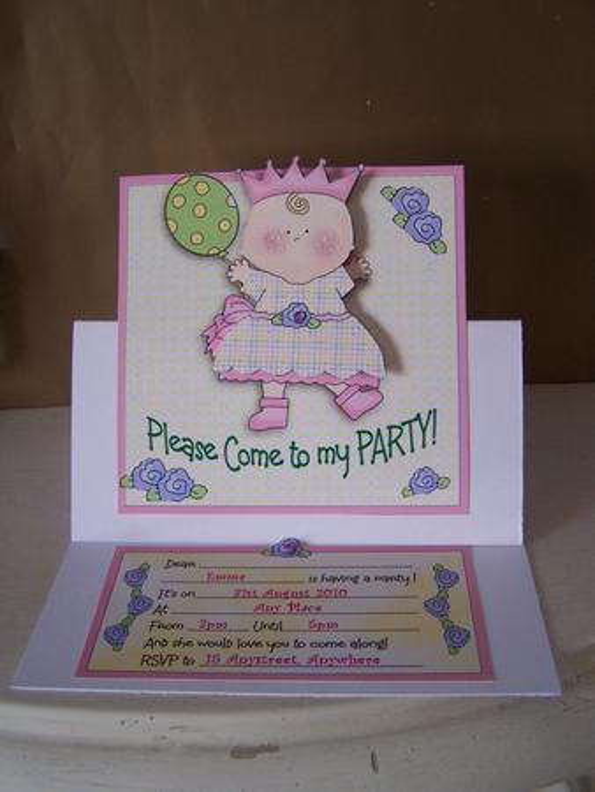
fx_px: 870
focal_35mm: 38
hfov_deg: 37.8
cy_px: 396
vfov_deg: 49.0
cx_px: 298
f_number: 2.8
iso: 140
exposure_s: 1/30
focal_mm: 6.3
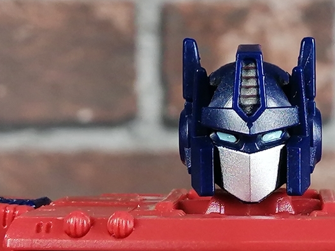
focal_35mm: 120
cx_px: 248
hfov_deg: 16.3
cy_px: 141
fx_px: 1161
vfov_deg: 12.3
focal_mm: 3.62
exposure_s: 1/100
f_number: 1.8
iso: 64
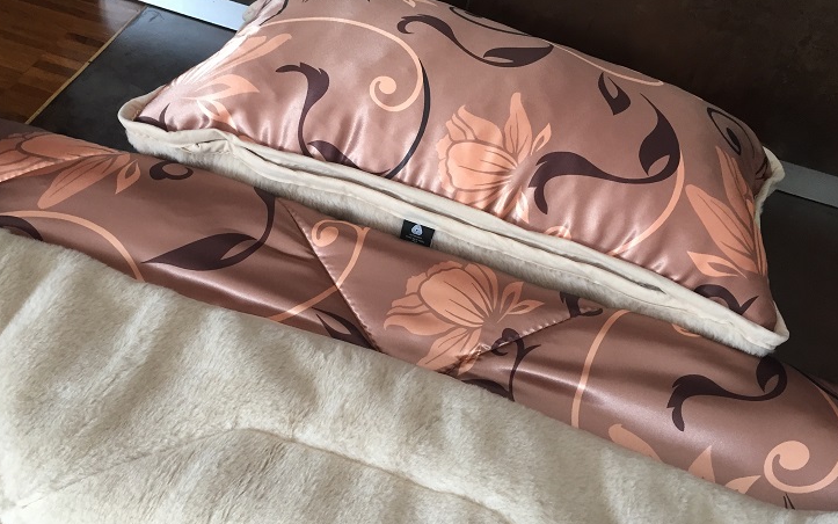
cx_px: 381
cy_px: 341
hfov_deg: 56.6
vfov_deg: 37.0
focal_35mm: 34
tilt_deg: -52.5
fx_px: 777
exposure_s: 1/33
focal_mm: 4.15
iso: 125
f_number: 2.2
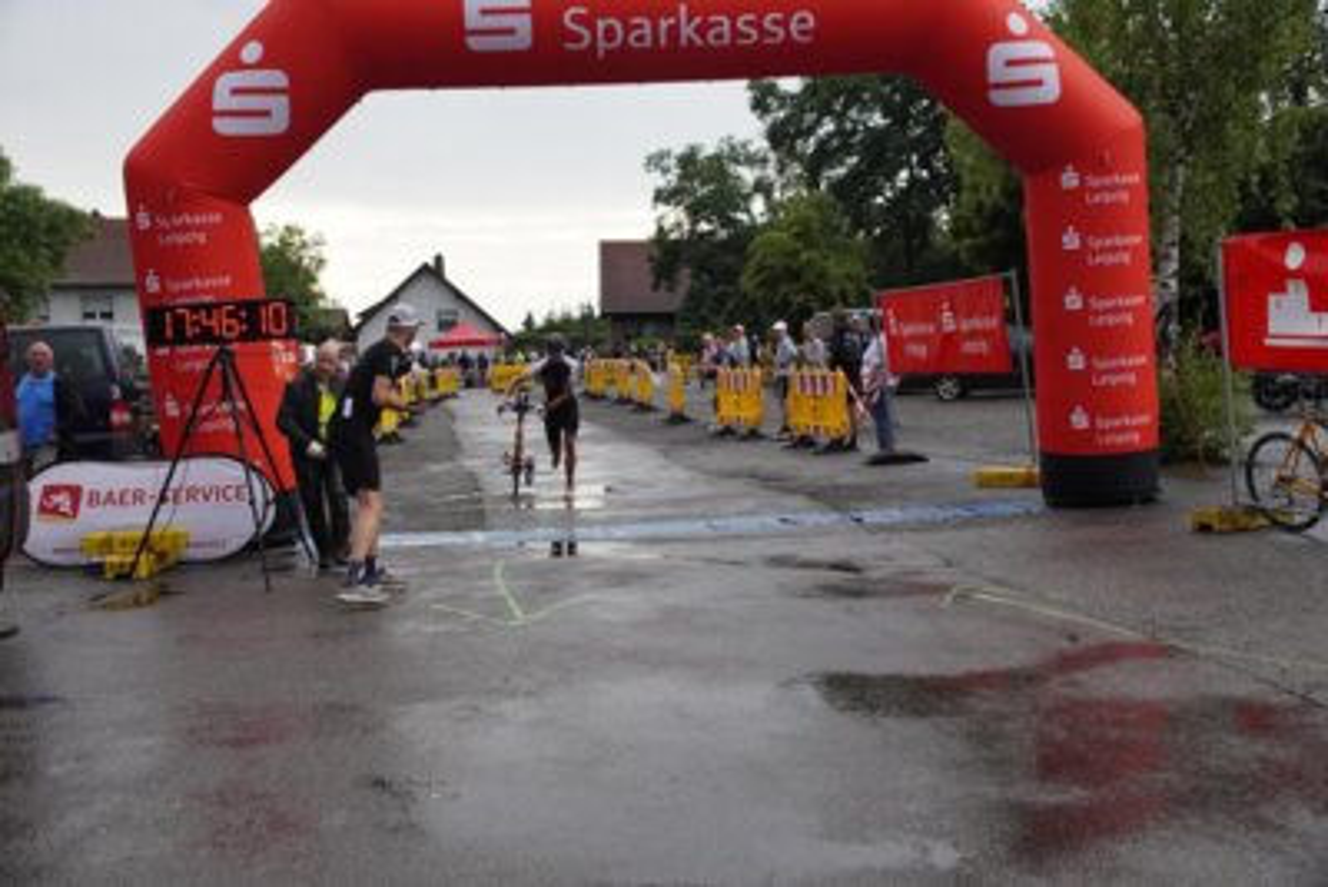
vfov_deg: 34.2
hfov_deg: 49.5
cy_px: 444
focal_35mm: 39
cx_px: 664
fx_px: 1439
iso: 1600
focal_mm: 26
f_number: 6.3
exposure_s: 1/640
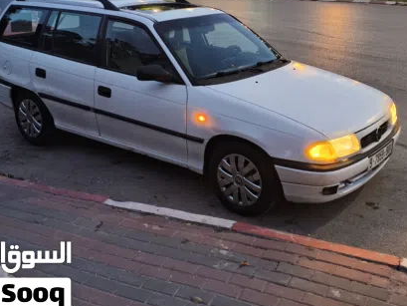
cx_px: 221
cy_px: 98
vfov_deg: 39.1
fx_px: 423
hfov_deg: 51.3
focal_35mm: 36
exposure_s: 1/33.3
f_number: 1.6
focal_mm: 4.09
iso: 1856
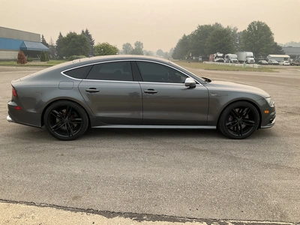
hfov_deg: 61.7
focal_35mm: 29
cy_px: 112
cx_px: 150
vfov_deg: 48.2
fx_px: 251
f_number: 1.8
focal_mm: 3
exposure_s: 1/912
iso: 25
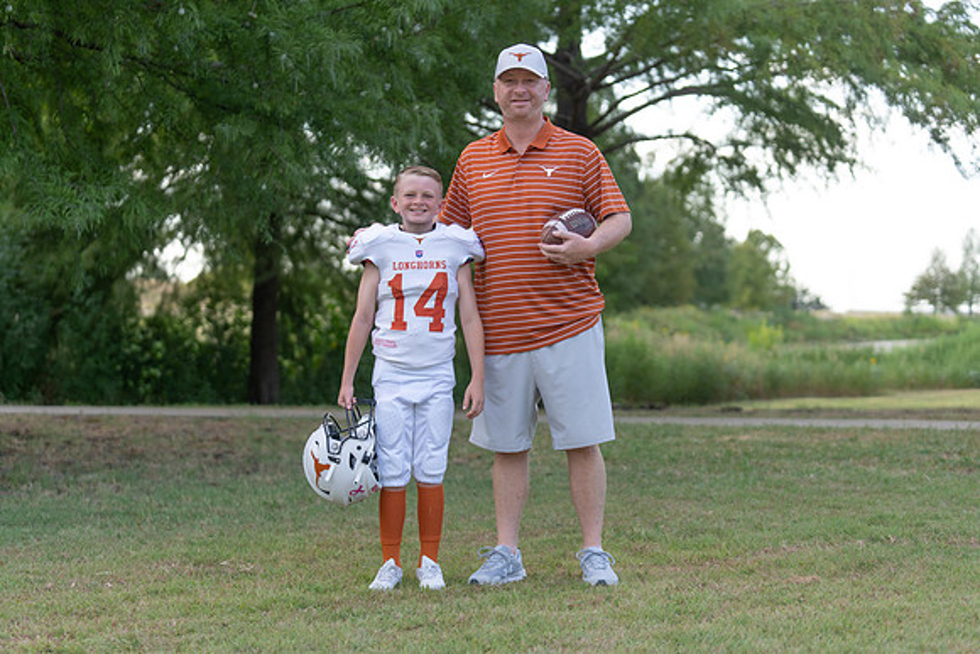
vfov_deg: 19.5
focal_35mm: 70
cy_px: 327
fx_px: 1906
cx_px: 490
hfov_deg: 28.8
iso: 100
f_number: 2.8
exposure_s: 1/400
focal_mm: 70
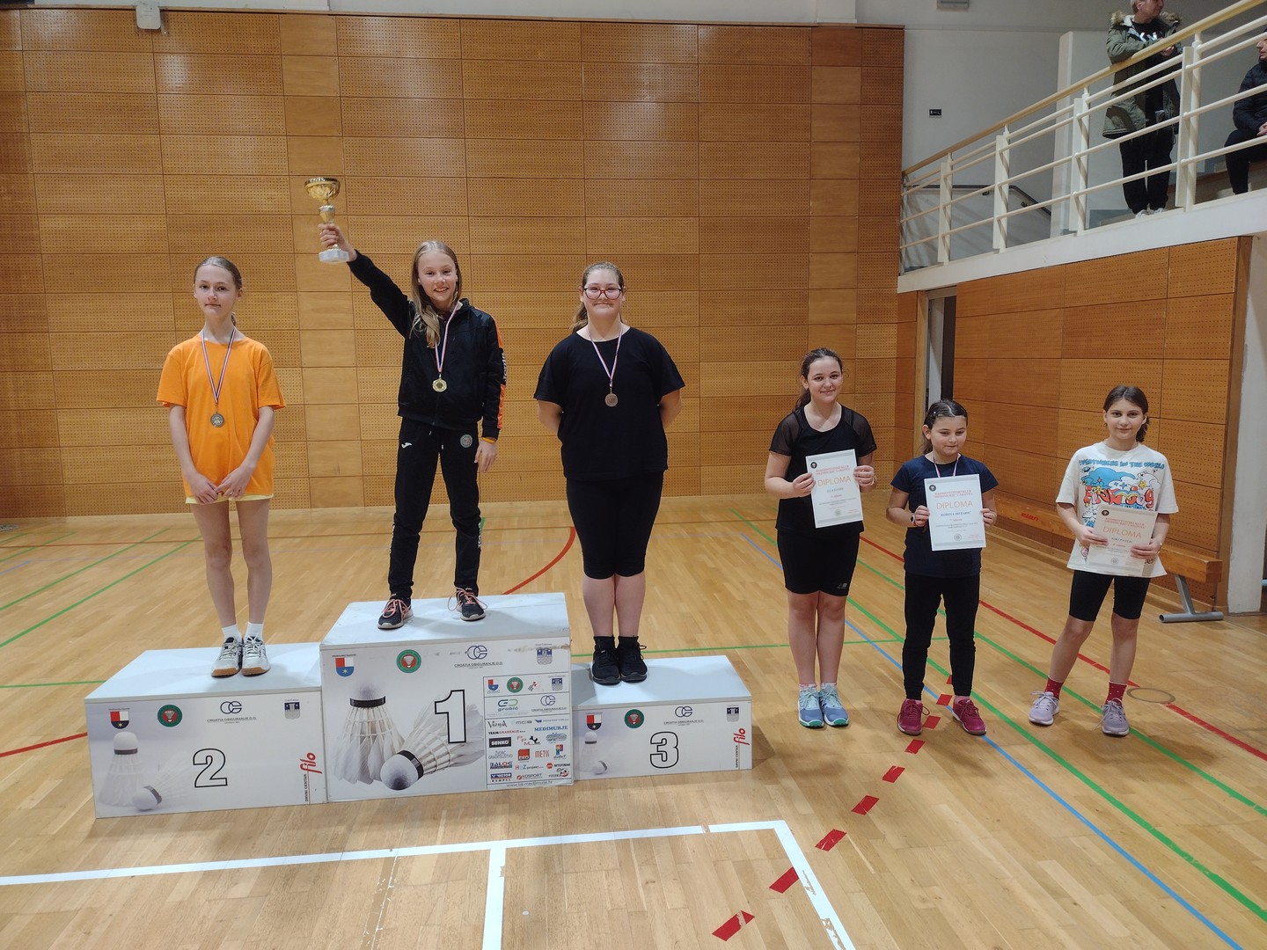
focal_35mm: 27
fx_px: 988
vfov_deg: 51.4
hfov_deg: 65.3
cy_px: 475
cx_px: 634
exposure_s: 1/50
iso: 142
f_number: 1.7
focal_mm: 4.71
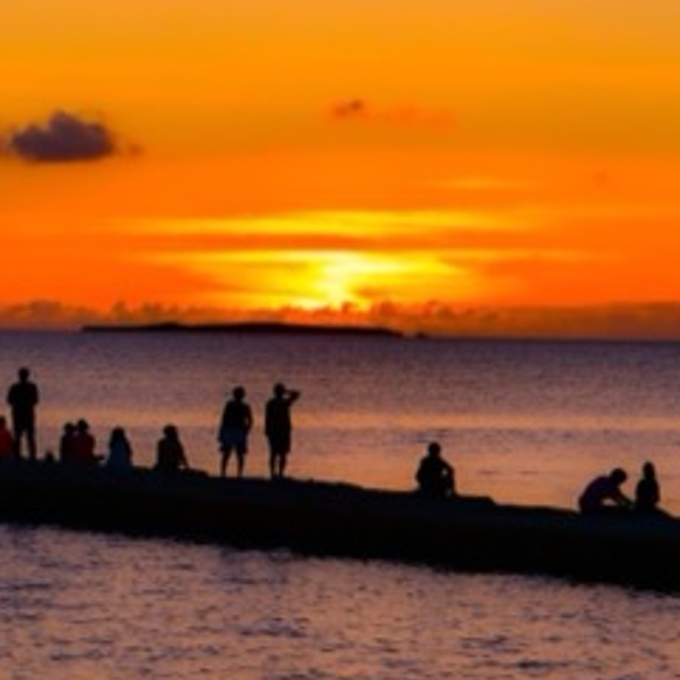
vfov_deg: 8.8
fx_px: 4401
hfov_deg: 8.8
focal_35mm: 198
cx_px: 291
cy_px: 121
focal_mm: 52
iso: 100
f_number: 6.3
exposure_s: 1/320
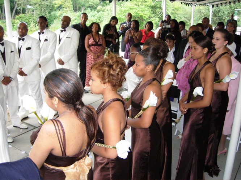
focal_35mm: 36
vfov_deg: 39.6
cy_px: 90
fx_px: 251
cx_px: 120
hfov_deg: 51.4
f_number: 2.7
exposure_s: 1/181
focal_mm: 7.5
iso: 200
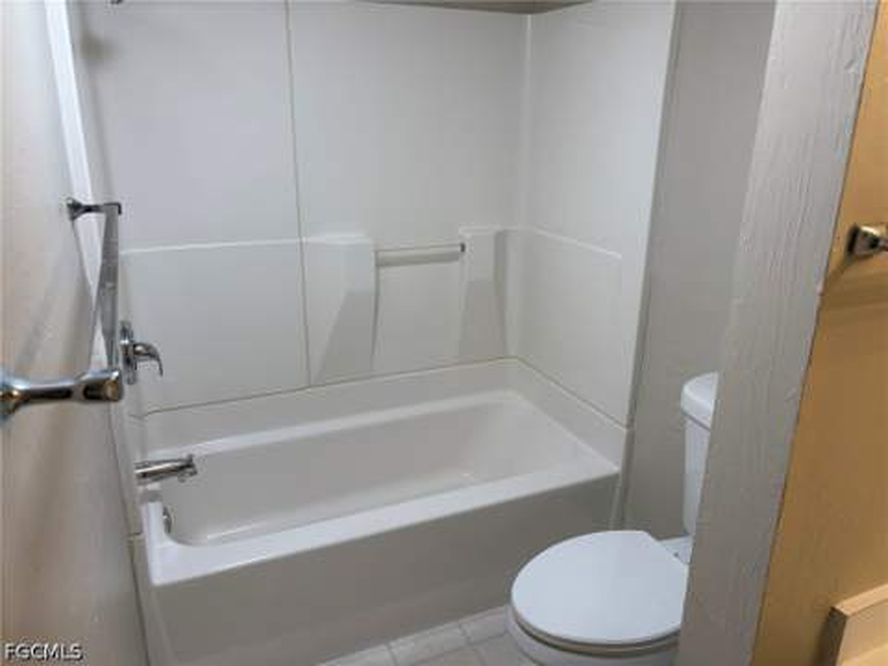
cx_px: 444
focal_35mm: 26
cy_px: 333
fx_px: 667
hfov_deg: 67.3
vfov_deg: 53.1
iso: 100
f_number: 1.6
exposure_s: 1/120
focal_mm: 5.96
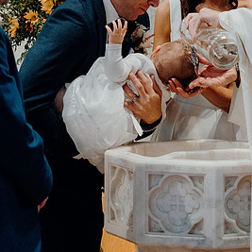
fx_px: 1598
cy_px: 70
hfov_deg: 9.0
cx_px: 189
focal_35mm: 194
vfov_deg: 9.0
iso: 3200
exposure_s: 1/160
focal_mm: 70
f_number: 3.5
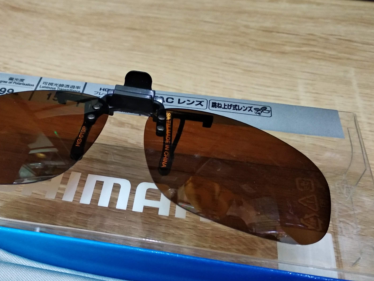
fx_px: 400
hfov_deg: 49.3
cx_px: 124
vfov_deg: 38.6
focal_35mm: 37
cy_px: 160
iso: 1600
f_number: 2.2
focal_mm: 3.81
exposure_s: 1/25
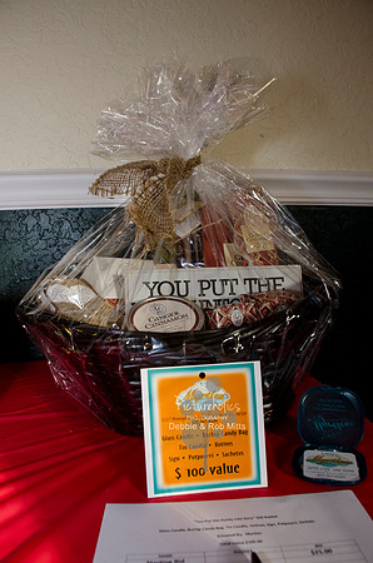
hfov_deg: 47.7
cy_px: 282
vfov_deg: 67.5
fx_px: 422
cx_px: 186
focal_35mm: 27
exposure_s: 1/60
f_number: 5.6
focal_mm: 18
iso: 400
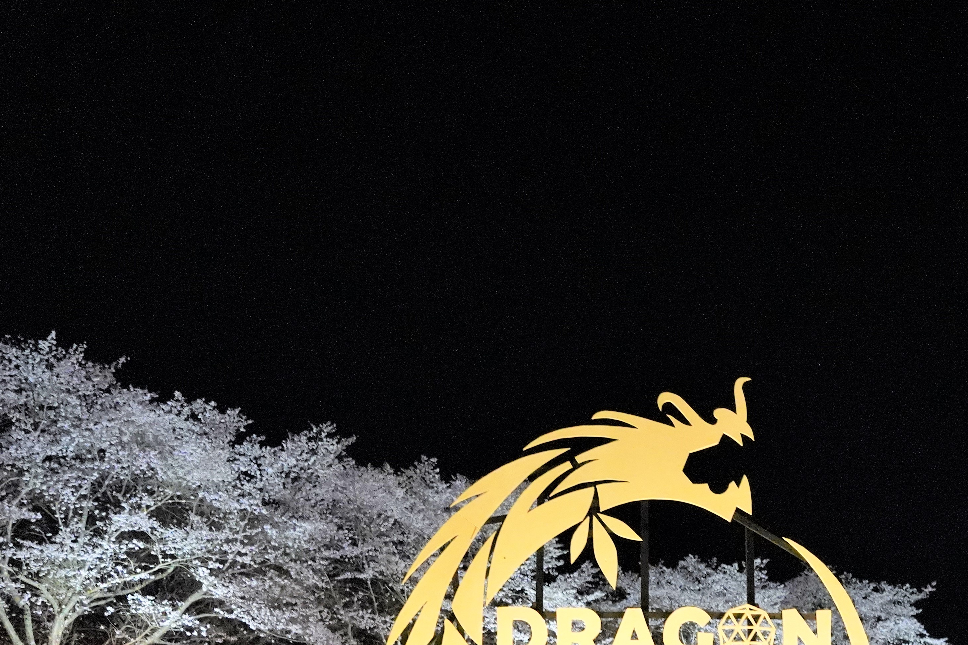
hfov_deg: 26.4
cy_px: 517
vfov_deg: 18.3
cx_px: 878
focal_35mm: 74
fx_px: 1990
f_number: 5
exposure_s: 1/60
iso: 12800
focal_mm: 36
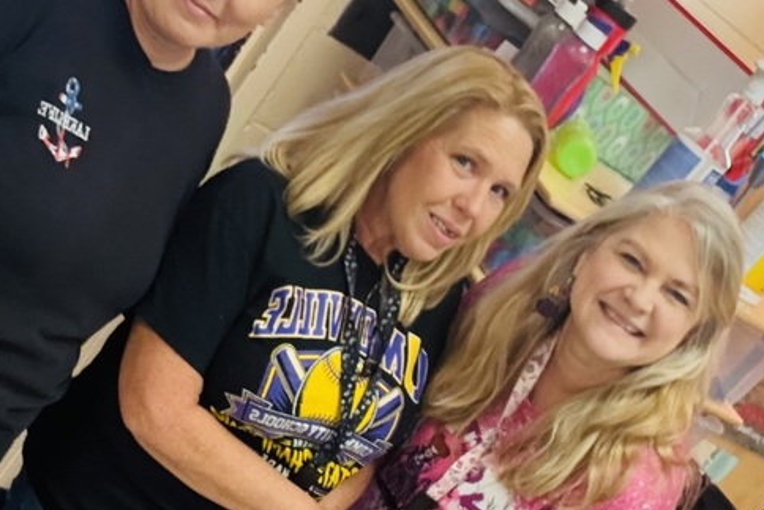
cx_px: 331
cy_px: 480
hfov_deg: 30.5
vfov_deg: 20.1
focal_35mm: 66
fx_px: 1401
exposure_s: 1/60
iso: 320
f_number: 1.9
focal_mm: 2.69
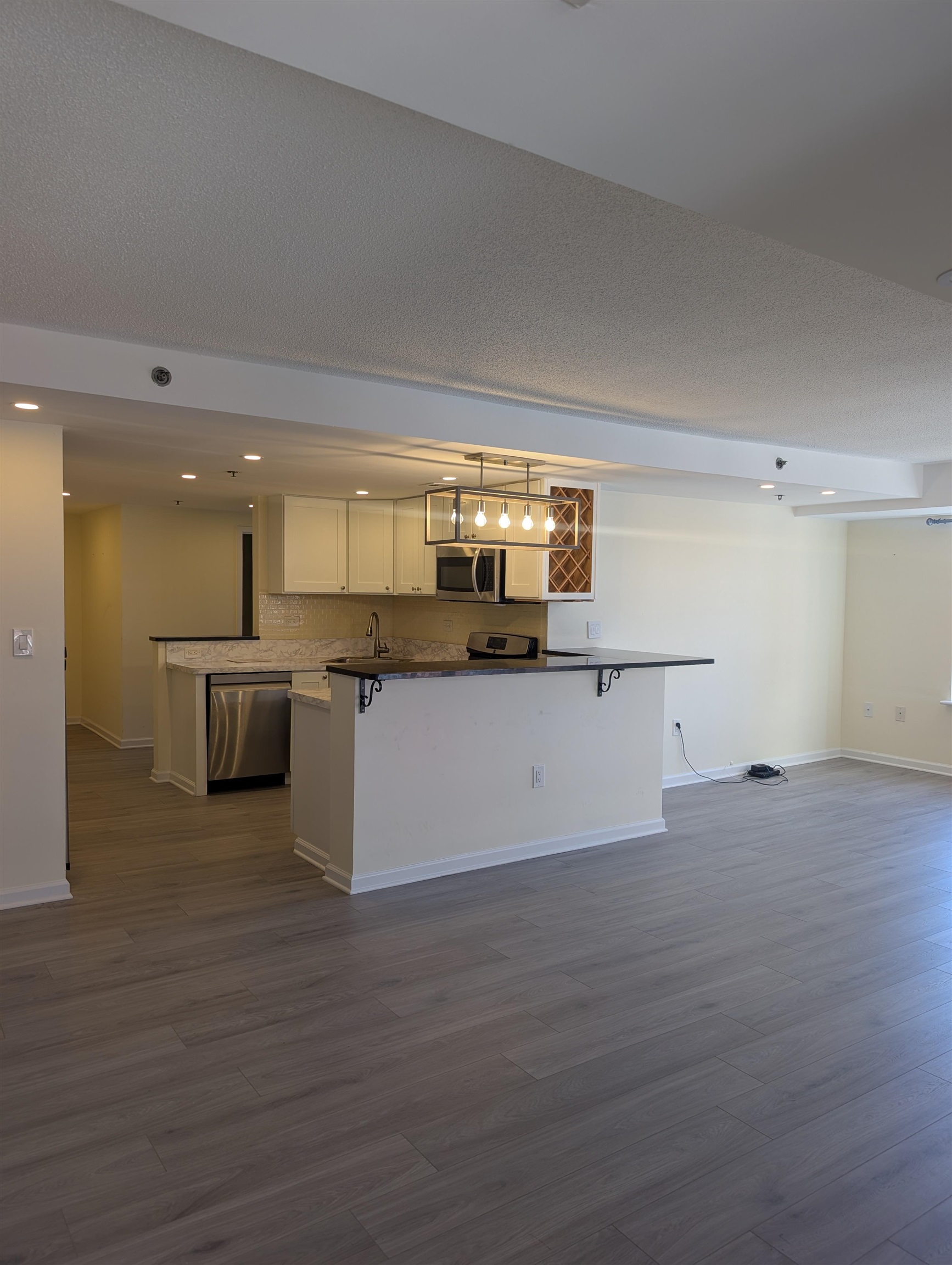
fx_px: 878
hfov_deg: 56.9
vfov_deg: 71.5
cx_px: 476
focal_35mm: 24
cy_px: 632
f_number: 1.68
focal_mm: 6.9
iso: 24
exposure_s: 1/40
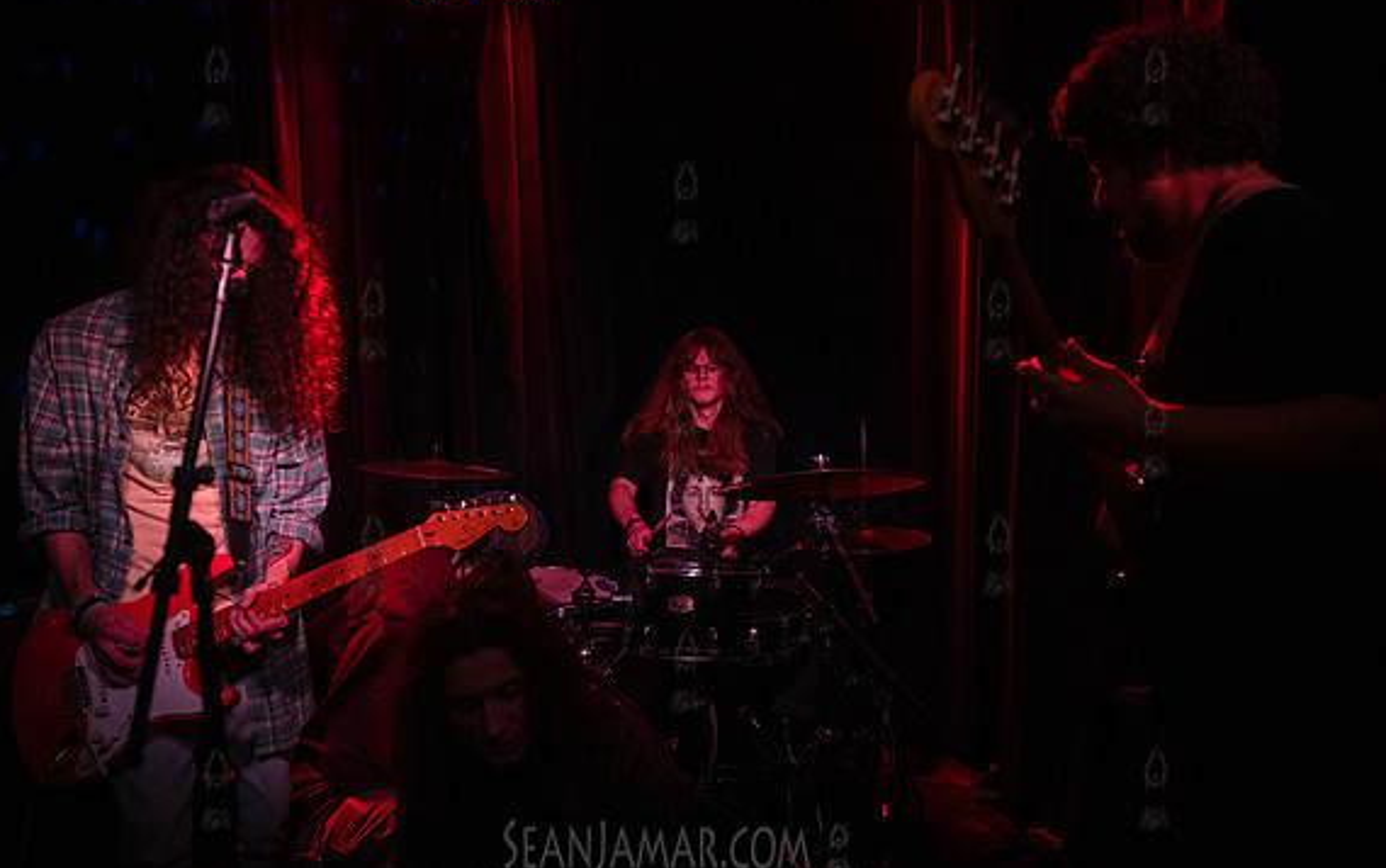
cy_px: 435
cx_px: 683
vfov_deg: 43.2
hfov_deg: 64.6
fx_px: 1096
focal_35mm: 29
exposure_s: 1/400
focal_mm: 28
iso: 10000
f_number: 3.5
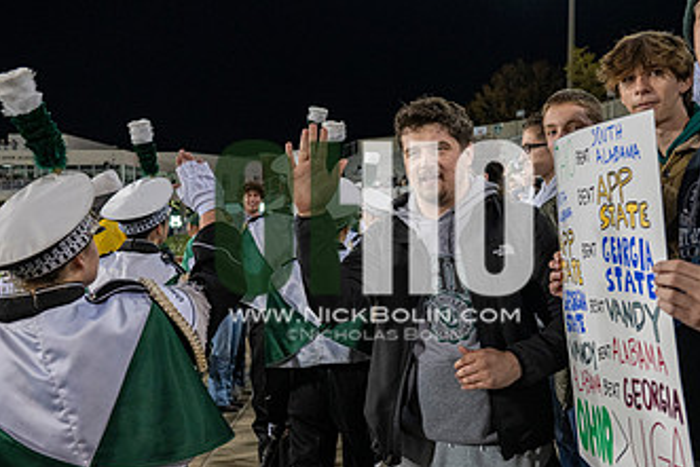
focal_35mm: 42
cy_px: 240
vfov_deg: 31.9
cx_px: 374
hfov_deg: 46.4
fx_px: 817
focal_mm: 24
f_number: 3.2
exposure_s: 1/500
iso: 1250
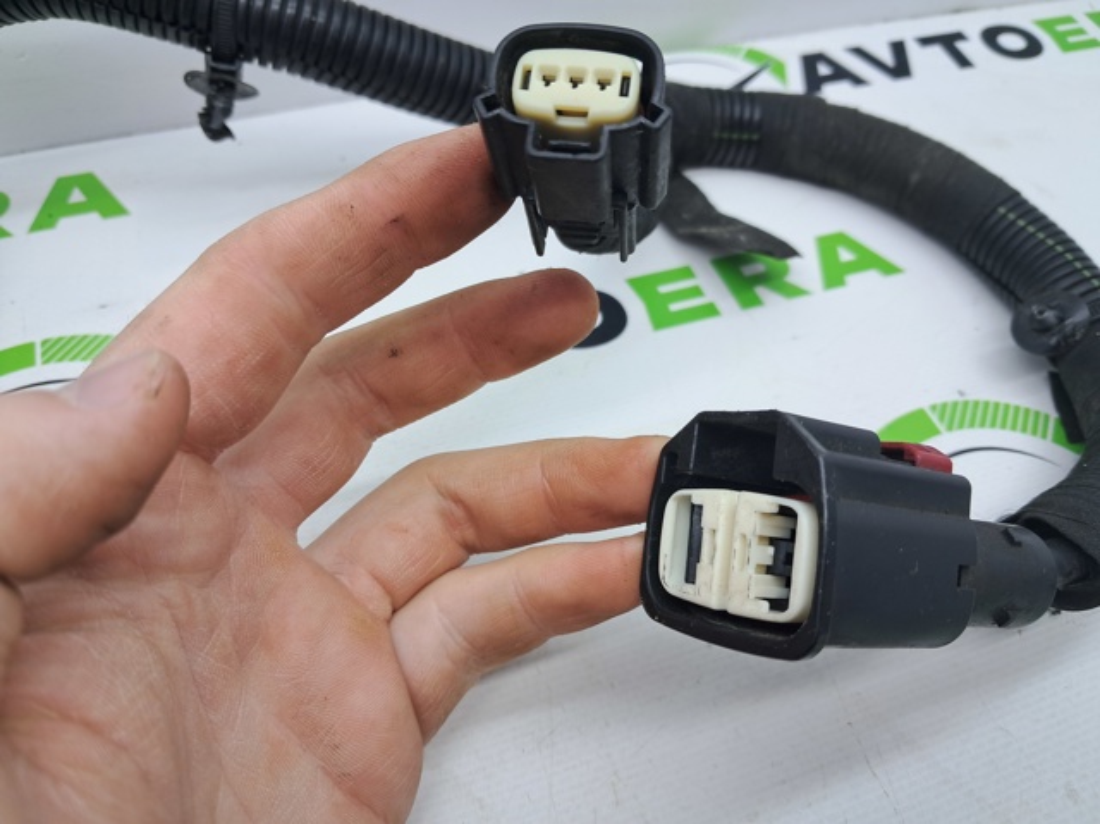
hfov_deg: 65.4
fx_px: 857
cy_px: 412
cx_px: 550
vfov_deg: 51.3
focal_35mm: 27
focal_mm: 4
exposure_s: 1/50
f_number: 1.8
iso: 50
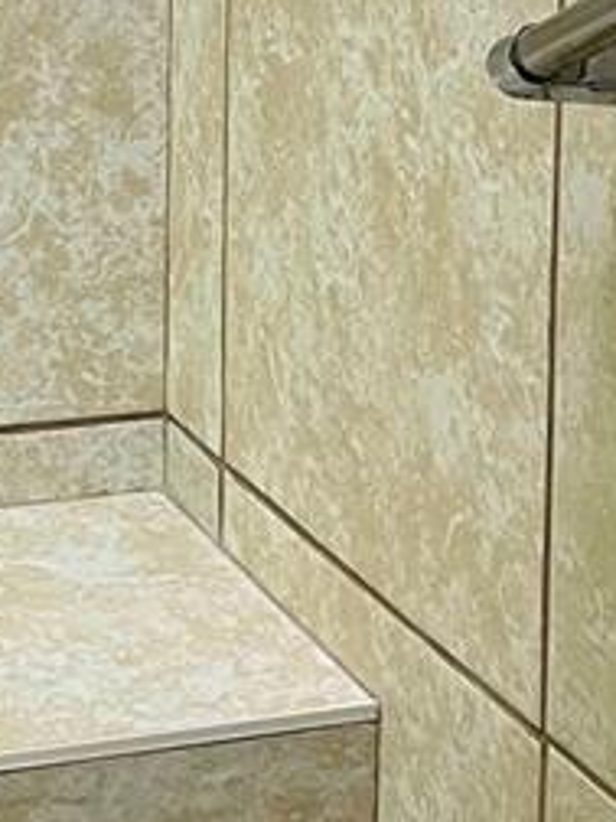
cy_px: -91
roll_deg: -0.5
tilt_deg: -6.8
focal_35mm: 124
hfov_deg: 11.9
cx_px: 140
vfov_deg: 15.5
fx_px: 2942
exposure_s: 1/60
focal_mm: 5.7
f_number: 1.5
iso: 125
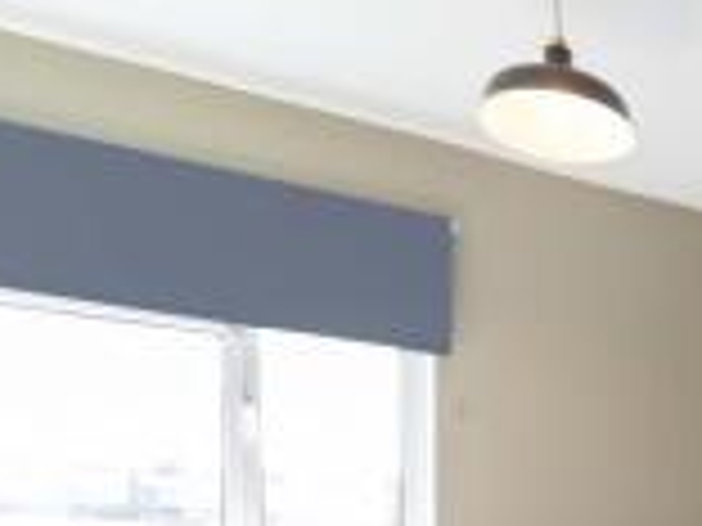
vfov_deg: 25.3
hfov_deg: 30.8
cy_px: 677
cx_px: 886
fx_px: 1014
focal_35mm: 50
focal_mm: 17
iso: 500
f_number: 7.1
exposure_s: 1/30
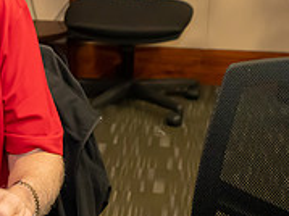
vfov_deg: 11.1
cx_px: -94
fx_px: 1118
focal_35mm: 134
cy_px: 113
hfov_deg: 14.1
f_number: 5.3
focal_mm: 43
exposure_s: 1/160
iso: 10000
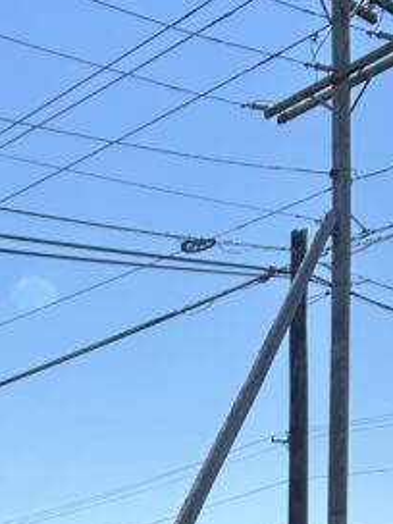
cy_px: 799
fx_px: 1483
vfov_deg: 17.8
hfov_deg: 14.8
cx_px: -2
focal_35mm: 98
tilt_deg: -4.3
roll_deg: +1.6
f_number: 1.5
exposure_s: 1/4444
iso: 50
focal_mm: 5.7
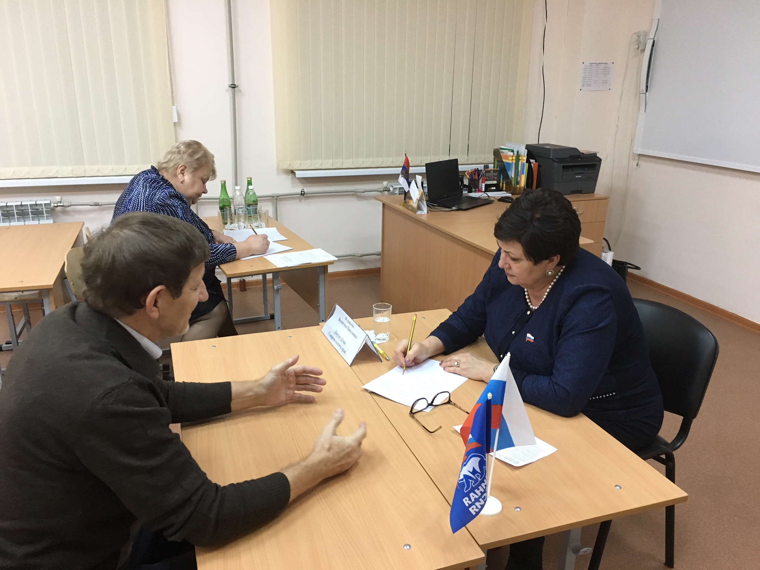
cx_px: 380
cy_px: 285
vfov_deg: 48.2
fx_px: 637
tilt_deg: -18.1
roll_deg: -1.9
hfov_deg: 61.7
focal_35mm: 29
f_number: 2.2
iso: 160
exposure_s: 1/33
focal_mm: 4.15
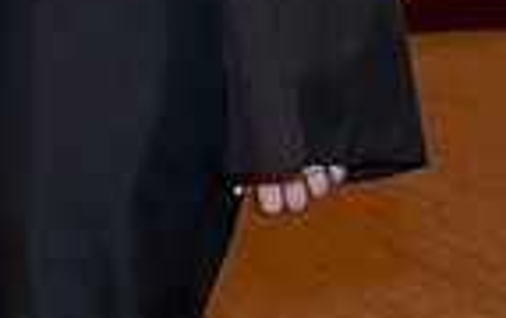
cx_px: -229
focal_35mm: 168
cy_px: -389
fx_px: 2321
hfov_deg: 11.9
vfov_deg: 7.4
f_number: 5.6
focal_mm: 35
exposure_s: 1/125
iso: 6400
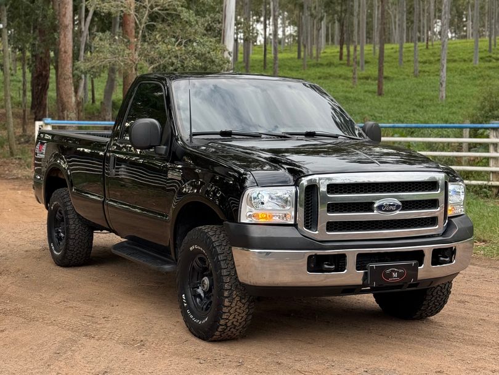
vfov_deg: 30.3
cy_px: 188
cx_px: 250
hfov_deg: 39.6
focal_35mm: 48
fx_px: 692
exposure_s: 1/592
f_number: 1.78
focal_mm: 6.76
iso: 100
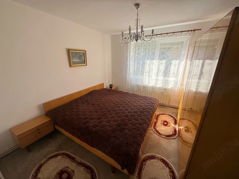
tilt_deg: -16.9
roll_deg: -0.3
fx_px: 97
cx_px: 120
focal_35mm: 14
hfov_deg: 102.1
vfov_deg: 85.7
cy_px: 90
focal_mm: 2.22
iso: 64
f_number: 2.2
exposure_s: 1/333
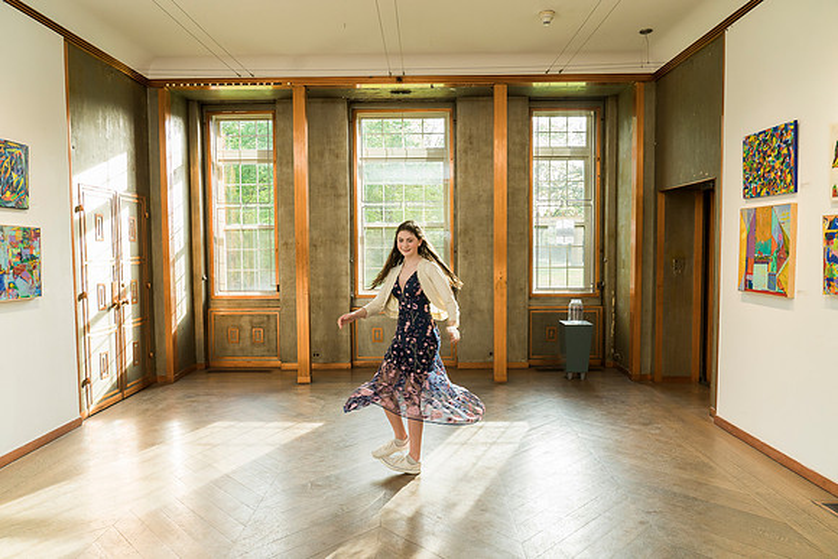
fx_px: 582
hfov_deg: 71.5
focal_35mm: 25
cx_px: 419
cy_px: 280
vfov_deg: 51.3
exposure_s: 1/100
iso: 1250
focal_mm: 25
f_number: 5
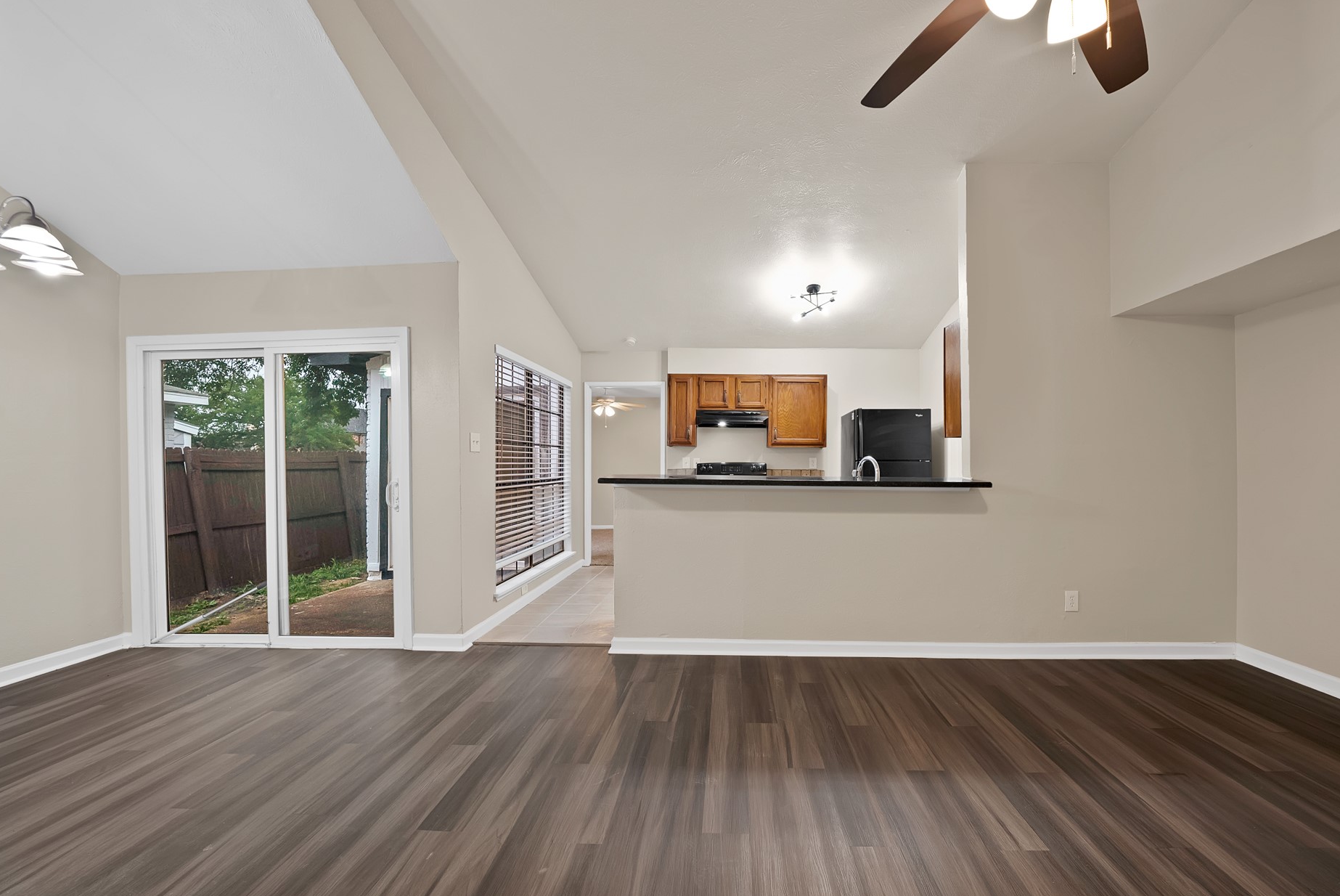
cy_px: 461
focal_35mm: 13
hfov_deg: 108.1
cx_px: 720
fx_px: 484
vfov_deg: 85.5
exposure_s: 1/2.5
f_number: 9
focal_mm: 12
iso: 640
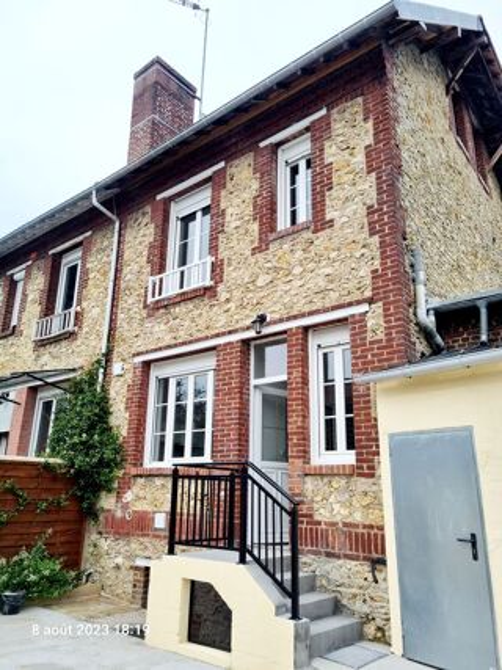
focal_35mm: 26
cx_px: 251
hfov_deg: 53.0
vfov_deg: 67.3
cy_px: 335
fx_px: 503
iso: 50
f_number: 1.8
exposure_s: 1/1250
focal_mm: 5.4
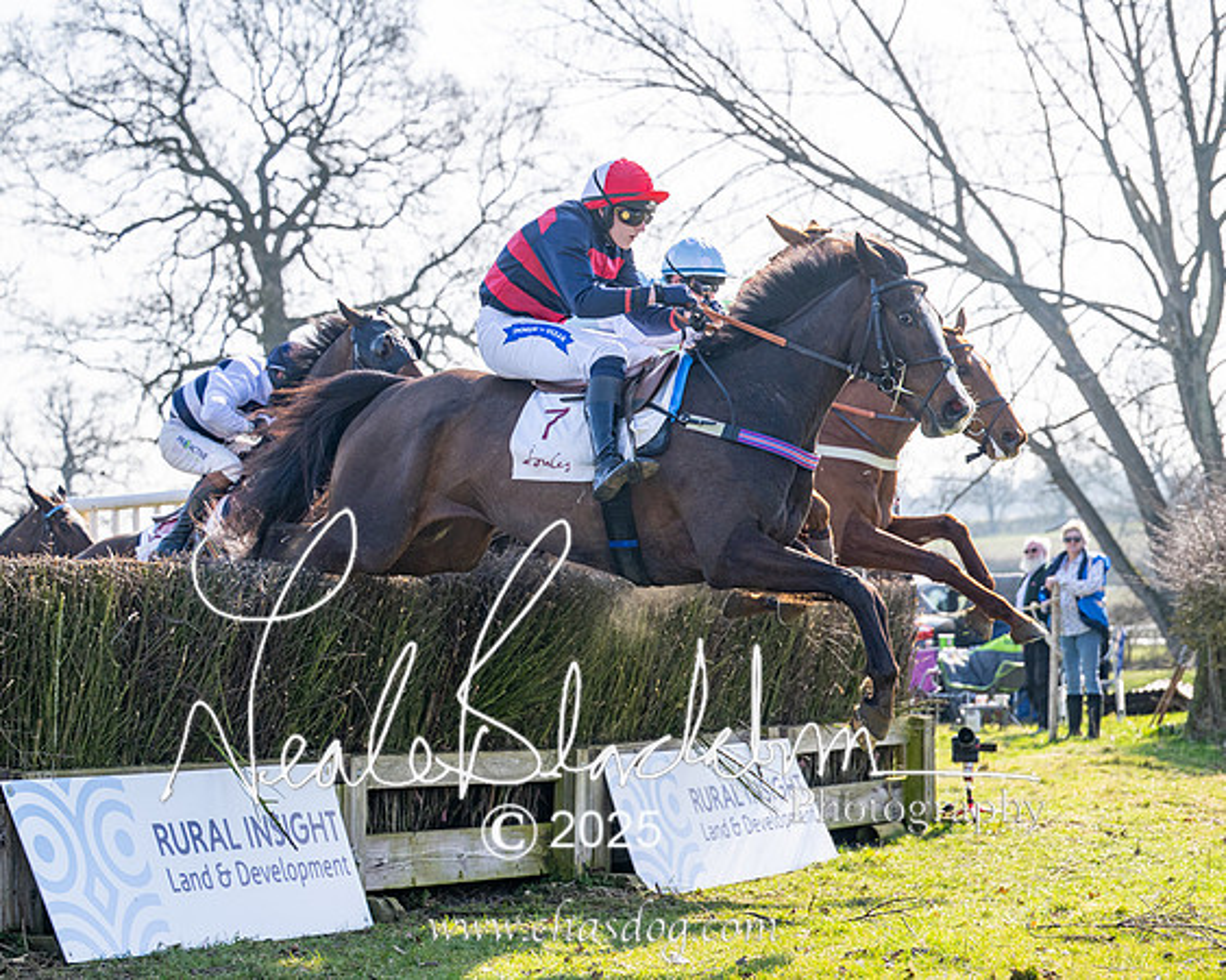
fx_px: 3312
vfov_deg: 16.8
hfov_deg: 21.0
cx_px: 681
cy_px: 467
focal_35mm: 91
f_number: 4
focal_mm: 70
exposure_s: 1/2000
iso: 200
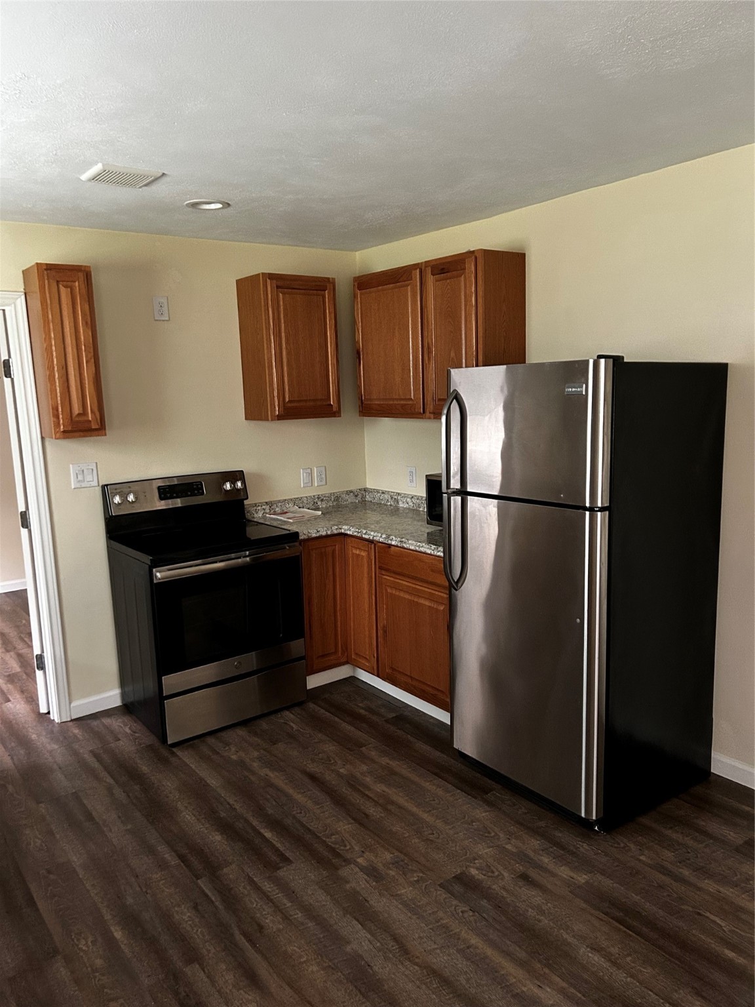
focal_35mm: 26
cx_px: 378
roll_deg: +2.0
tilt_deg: -7.3
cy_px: 504
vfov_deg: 67.3
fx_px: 756
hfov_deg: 53.1
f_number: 1.5
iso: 640
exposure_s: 1/33
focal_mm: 5.7
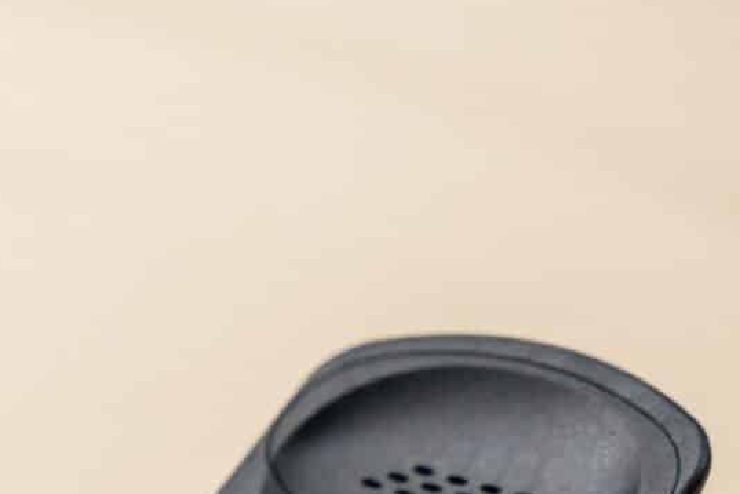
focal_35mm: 334
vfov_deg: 4.1
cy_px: 863
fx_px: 6865
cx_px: -318
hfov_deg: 6.1
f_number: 2.8
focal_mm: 70
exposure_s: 1/100
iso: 1600
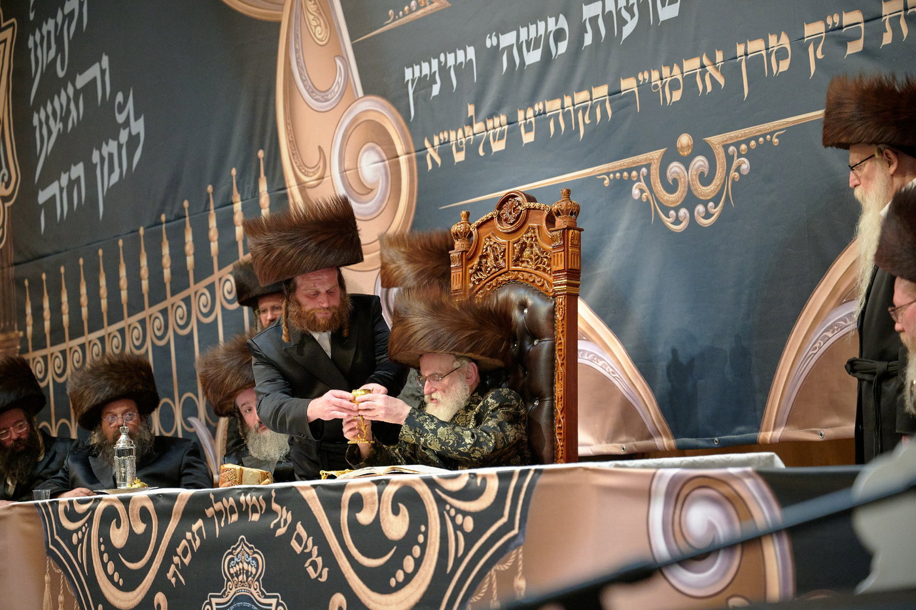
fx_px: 1781
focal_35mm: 70
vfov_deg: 19.5
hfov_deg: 28.8
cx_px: 458
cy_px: 305
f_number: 3.2
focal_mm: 70
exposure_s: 1/200
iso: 3200
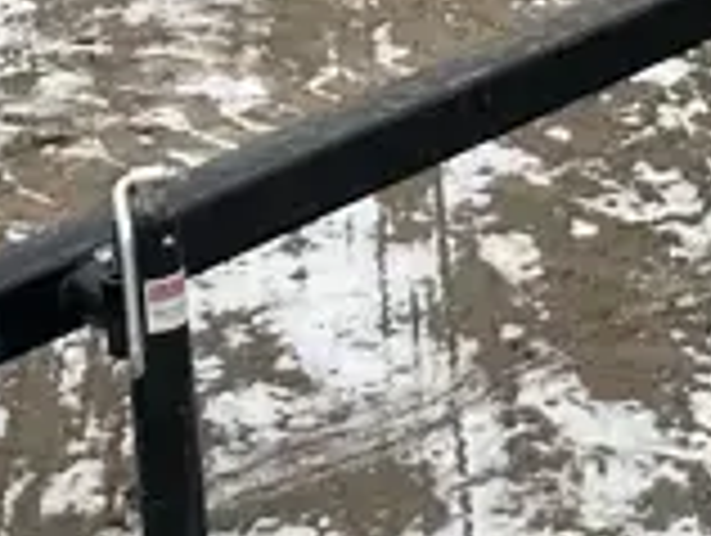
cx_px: 1120
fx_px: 3620
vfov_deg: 8.3
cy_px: -158
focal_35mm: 176
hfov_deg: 10.7
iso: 20
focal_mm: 3
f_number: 1.8
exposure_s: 1/210
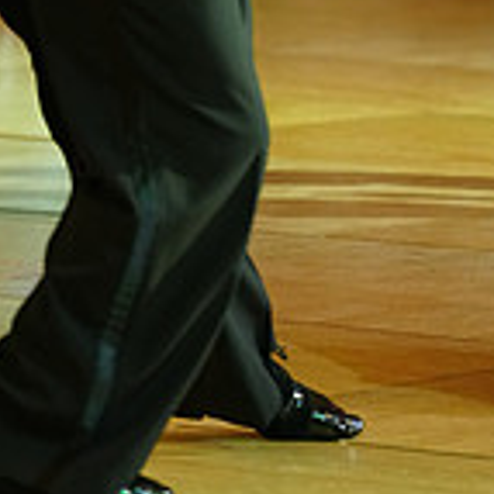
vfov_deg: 3.9
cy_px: -235
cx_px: 496
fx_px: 7282
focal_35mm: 451
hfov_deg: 3.9
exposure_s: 1/400
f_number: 2.8
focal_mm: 131
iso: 1600
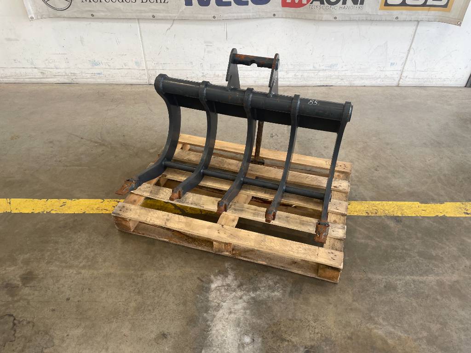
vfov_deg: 53.1
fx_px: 354
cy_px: 176
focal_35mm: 26
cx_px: 236
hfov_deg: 67.3
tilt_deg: -41.4
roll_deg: -0.4
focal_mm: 4.2
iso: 32
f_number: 1.6
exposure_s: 1/231
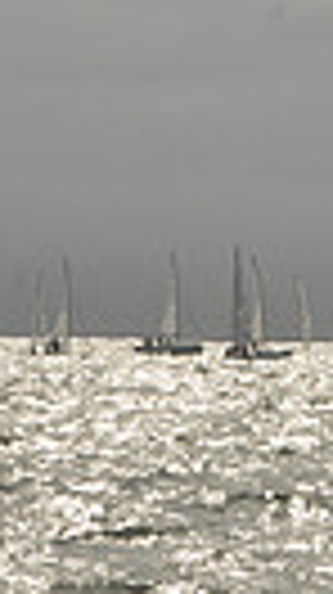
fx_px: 5083
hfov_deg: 3.6
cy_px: 137
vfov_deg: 6.7
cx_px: 1300
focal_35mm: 323
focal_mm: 70
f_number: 14
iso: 400
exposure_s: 1/1000
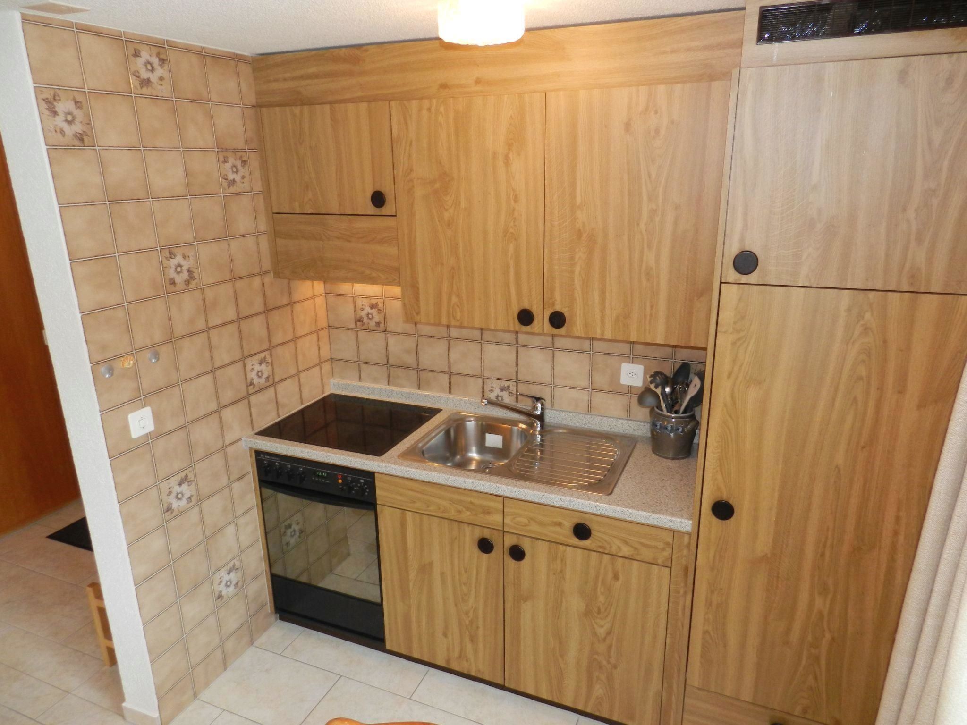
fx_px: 643
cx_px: 484
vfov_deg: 58.9
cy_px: 362
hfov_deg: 73.9
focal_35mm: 23
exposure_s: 1/30
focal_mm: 4
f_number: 3.4
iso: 200
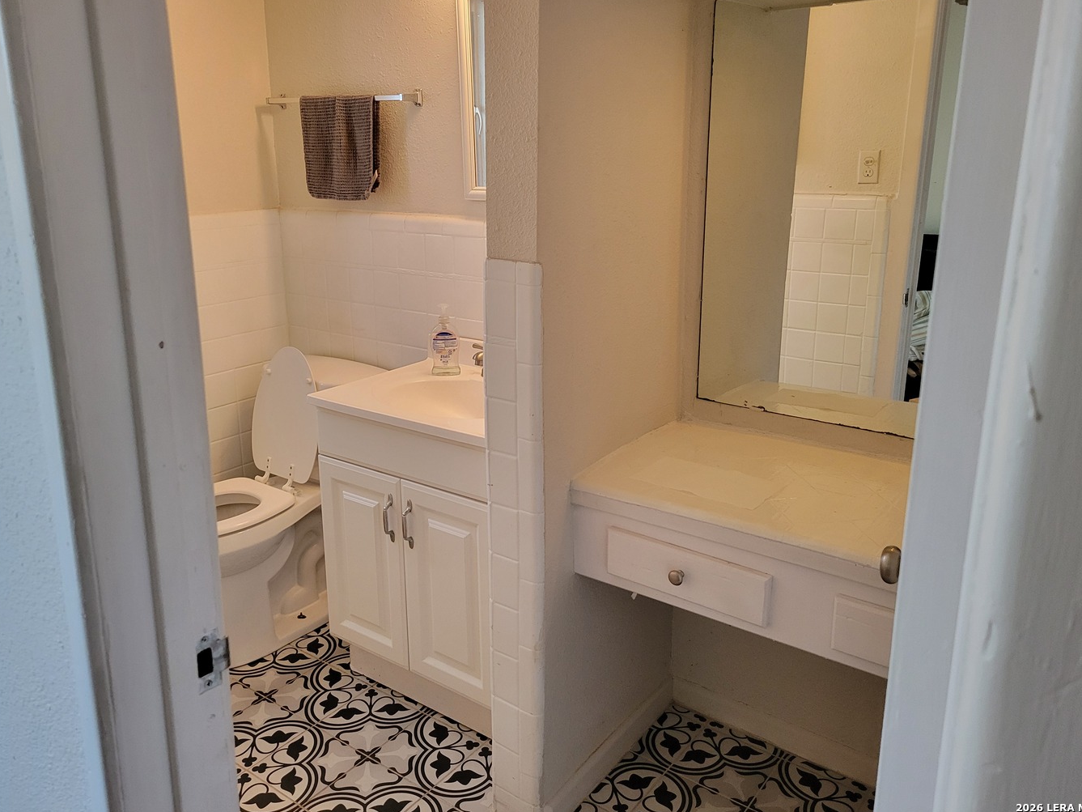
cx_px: 519
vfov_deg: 49.7
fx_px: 875
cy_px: 377
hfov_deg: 63.4
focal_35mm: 28
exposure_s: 1/120
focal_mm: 5.4
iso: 320
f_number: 1.8
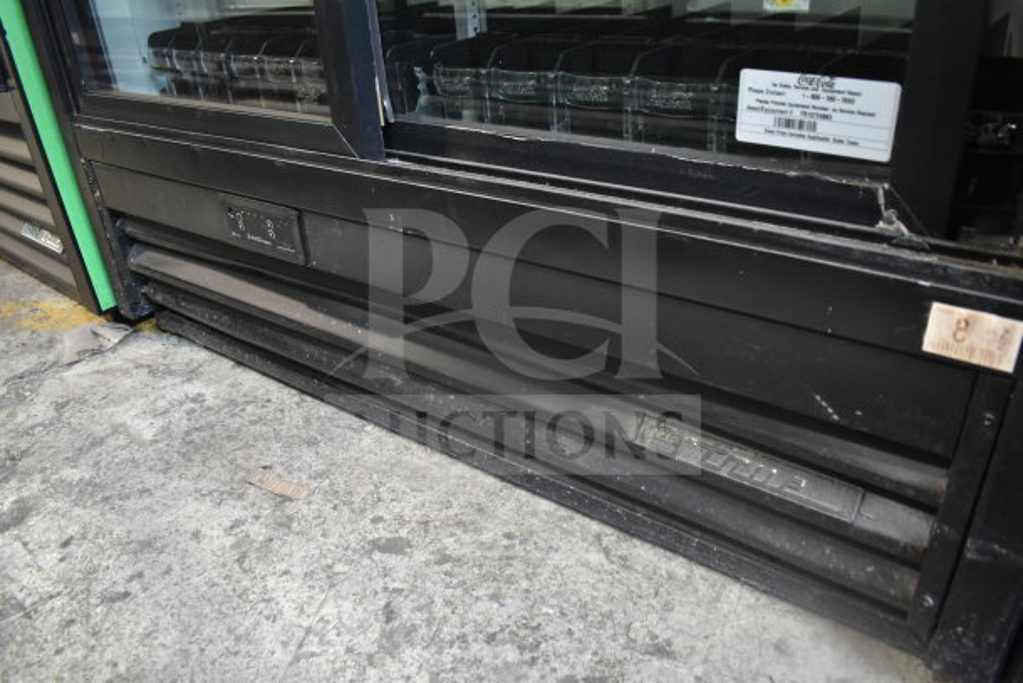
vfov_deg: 48.0
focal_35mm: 27
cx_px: 512
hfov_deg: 67.4
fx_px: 767
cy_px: 342
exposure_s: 1/30
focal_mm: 18
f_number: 3.5
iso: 1100
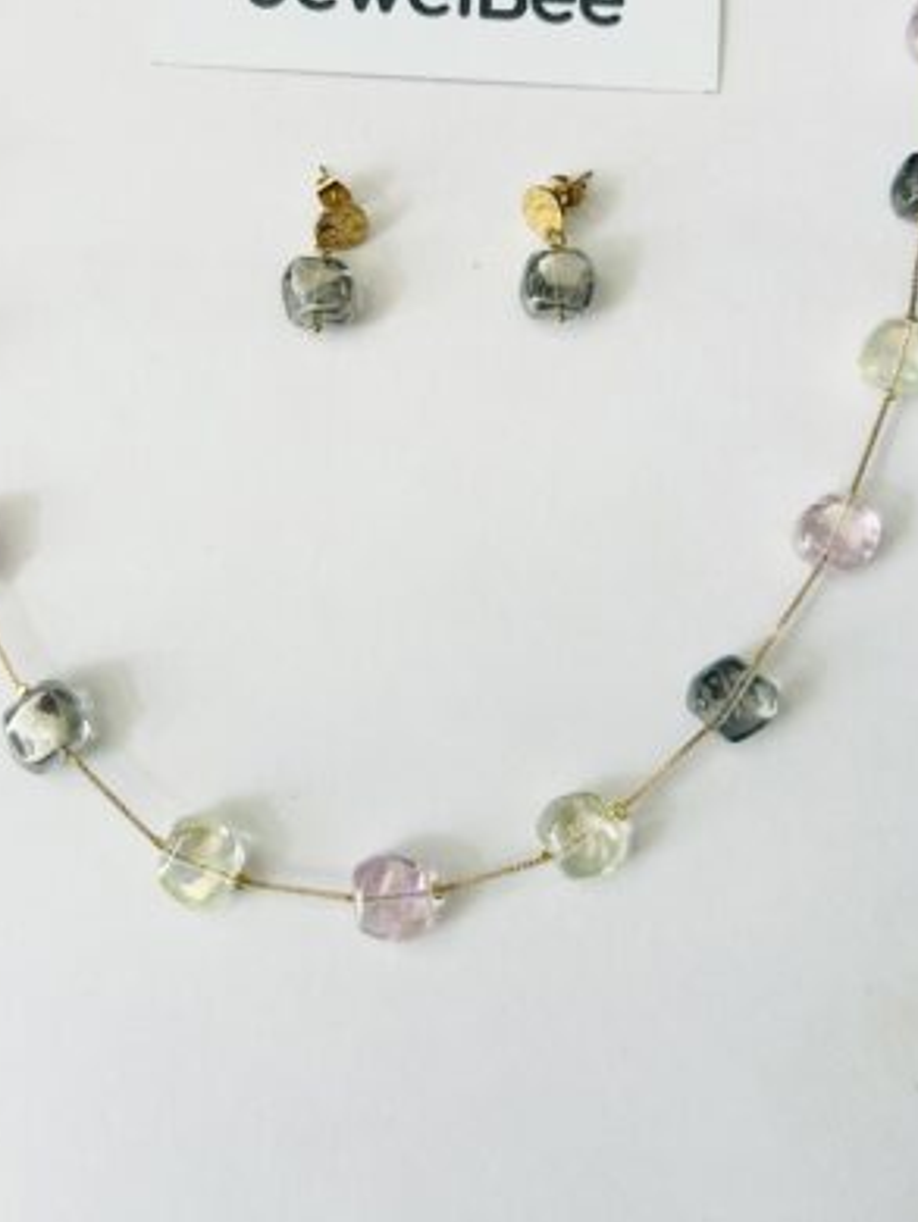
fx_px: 1413
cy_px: 382
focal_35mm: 40
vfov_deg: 45.9
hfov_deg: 36.0
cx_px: 404
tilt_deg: -77.6
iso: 64
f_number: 1.5
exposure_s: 1/100
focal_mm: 5.7
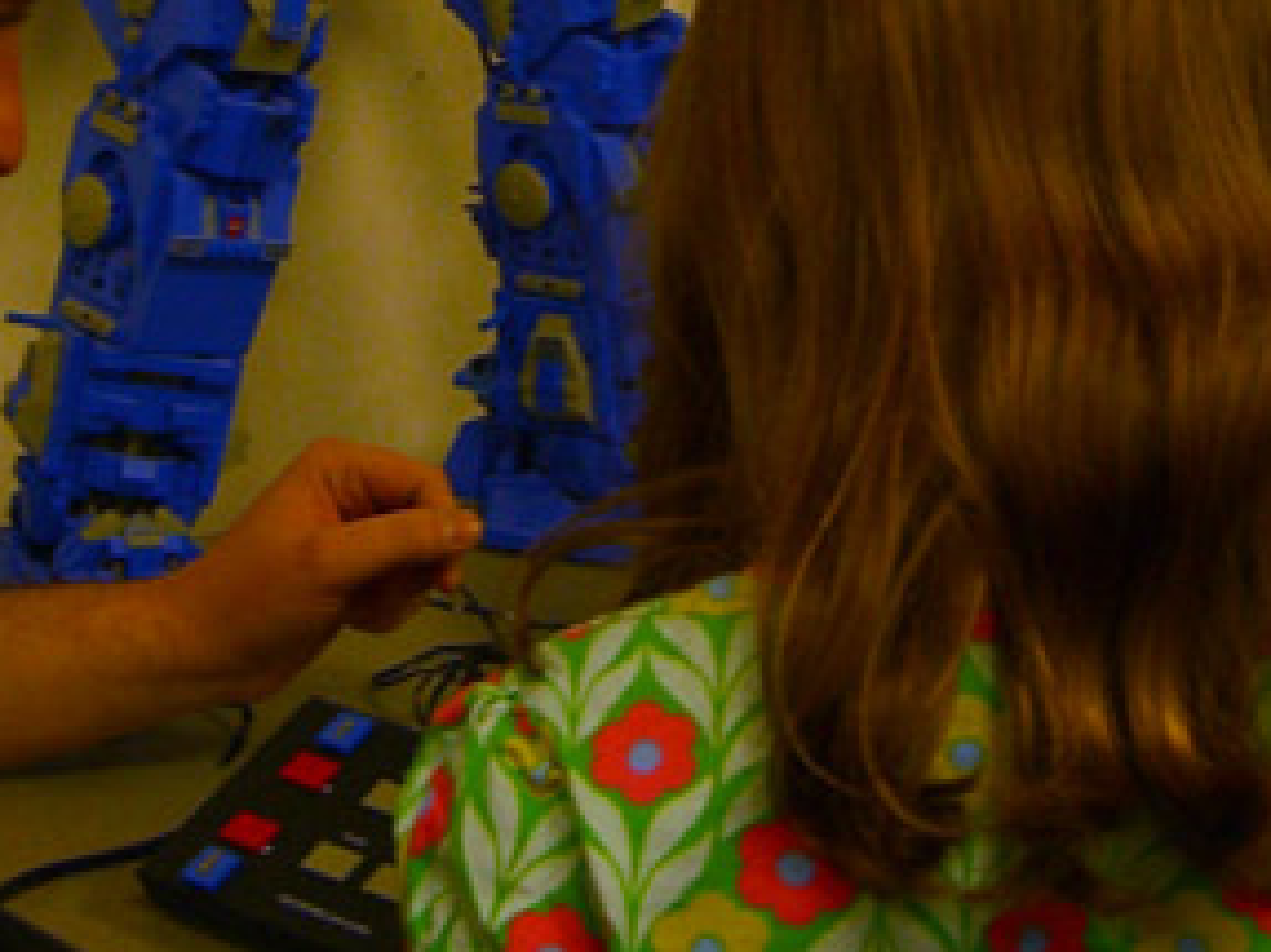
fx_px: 3890
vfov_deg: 13.7
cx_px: 443
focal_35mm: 106
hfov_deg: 18.5
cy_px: -71
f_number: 2.8
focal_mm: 7.9
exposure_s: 1/60
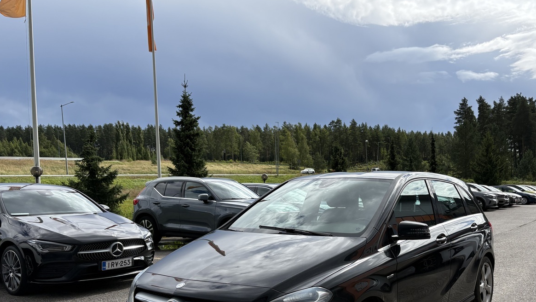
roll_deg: +1.1
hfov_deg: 56.2
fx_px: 498
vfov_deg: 33.2
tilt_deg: -3.3
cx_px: 319
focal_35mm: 35
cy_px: 220
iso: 64
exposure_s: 1/3623
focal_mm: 5.96
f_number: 1.6
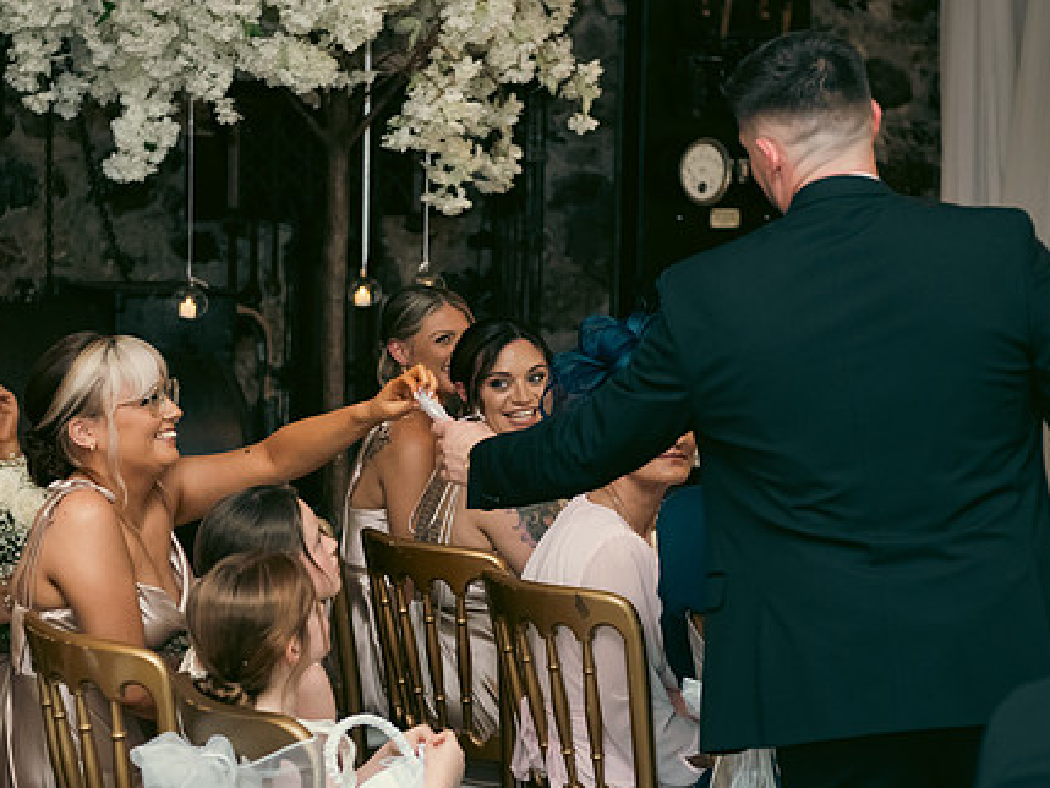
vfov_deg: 16.2
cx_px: 521
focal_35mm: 91
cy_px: 434
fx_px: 2761
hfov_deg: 21.5
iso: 1250
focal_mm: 70
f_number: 3.5
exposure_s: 1/160
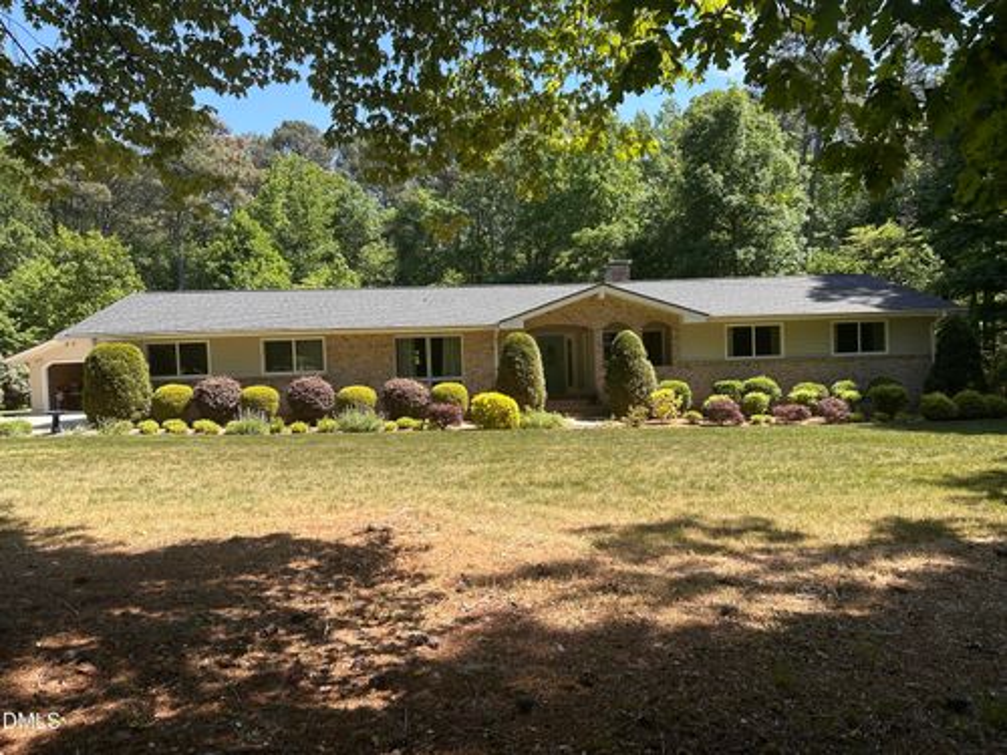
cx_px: 504
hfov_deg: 71.6
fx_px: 698
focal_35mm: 24
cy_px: 378
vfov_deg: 56.8
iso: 80
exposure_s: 1/1473
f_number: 1.78
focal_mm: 6.86
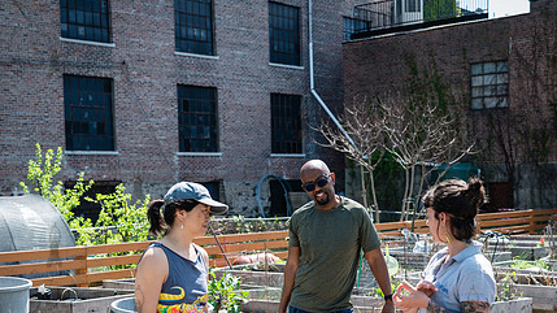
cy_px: 244
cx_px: 304
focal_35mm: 58
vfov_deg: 20.5
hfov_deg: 36.0
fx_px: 856
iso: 100
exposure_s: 1/400
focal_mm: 41
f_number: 3.5
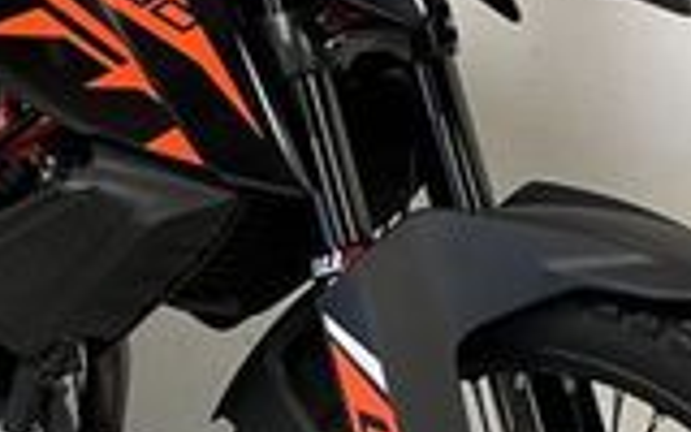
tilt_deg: -17.8
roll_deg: -3.6
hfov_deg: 18.8
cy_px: 138
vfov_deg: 11.9
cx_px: 168
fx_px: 2072
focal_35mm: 110
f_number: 1.6
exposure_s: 1/50
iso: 100
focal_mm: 5.1
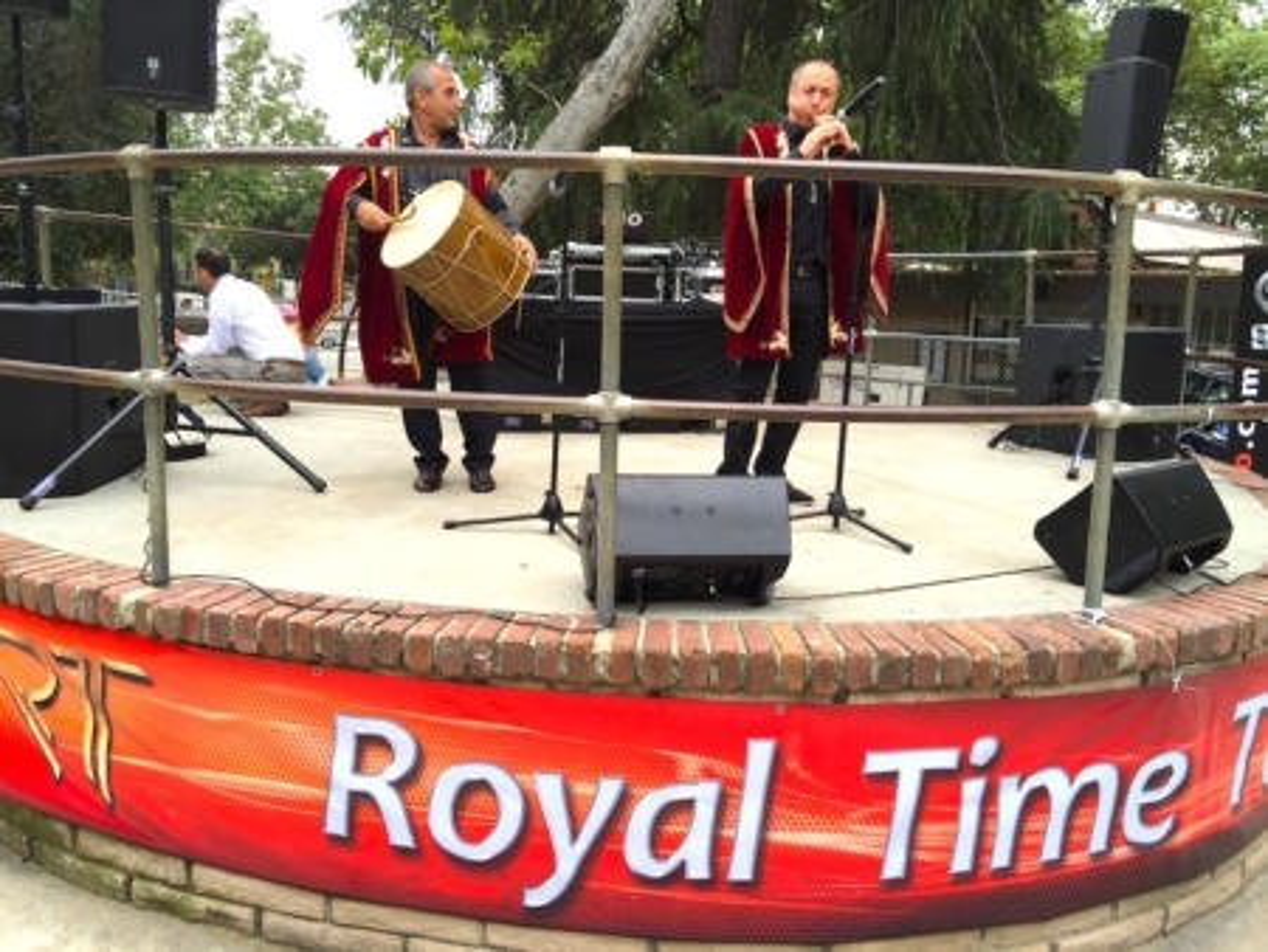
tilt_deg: -9.8
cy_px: 476
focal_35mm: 29
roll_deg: -2.2
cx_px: 634
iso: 32
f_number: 2.2
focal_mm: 4.15
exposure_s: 1/557
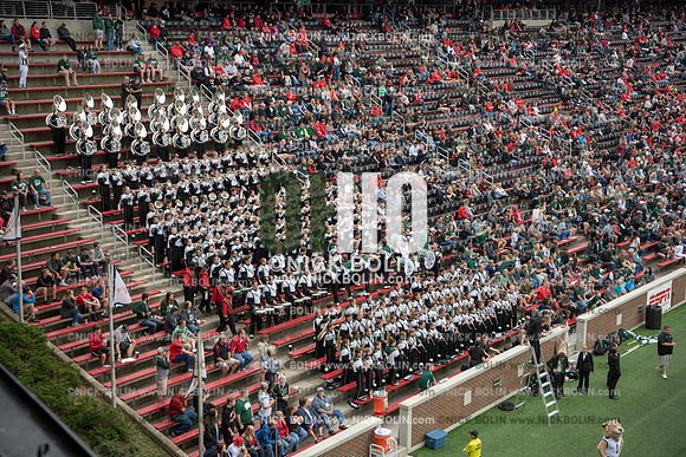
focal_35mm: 52
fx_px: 991
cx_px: 343
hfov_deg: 38.2
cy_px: 228
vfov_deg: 26.0
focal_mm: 52
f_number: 3.5
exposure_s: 1/400
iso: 250
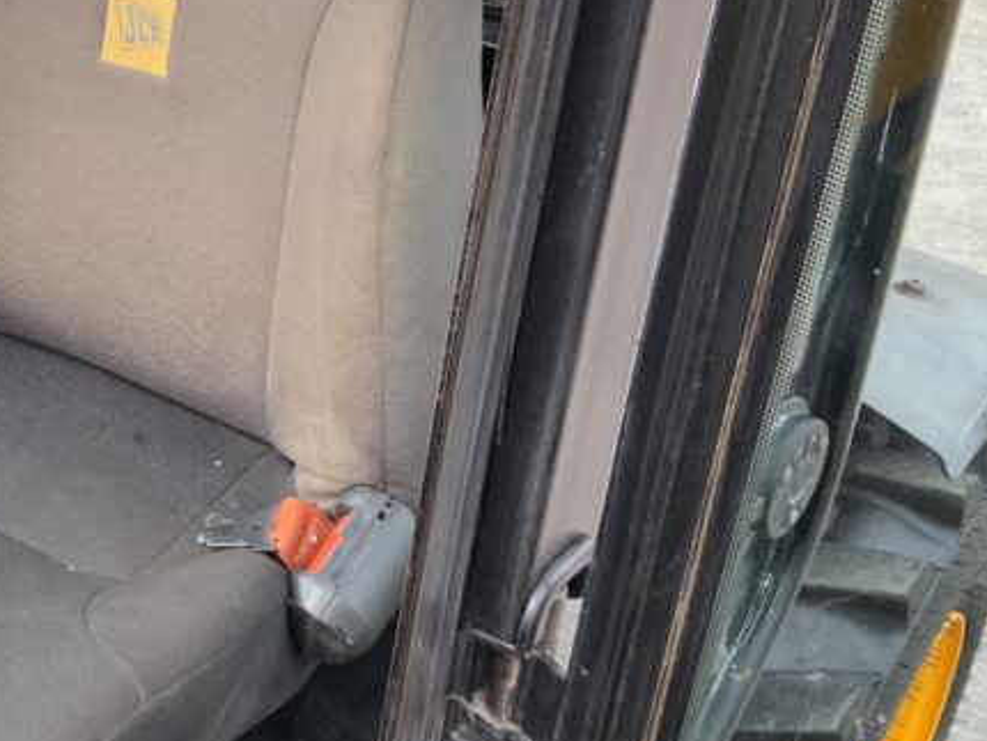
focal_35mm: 69
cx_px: -69
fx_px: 1968
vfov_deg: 21.3
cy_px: 280
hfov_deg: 26.2
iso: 16
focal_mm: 3
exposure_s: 1/130
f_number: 1.8
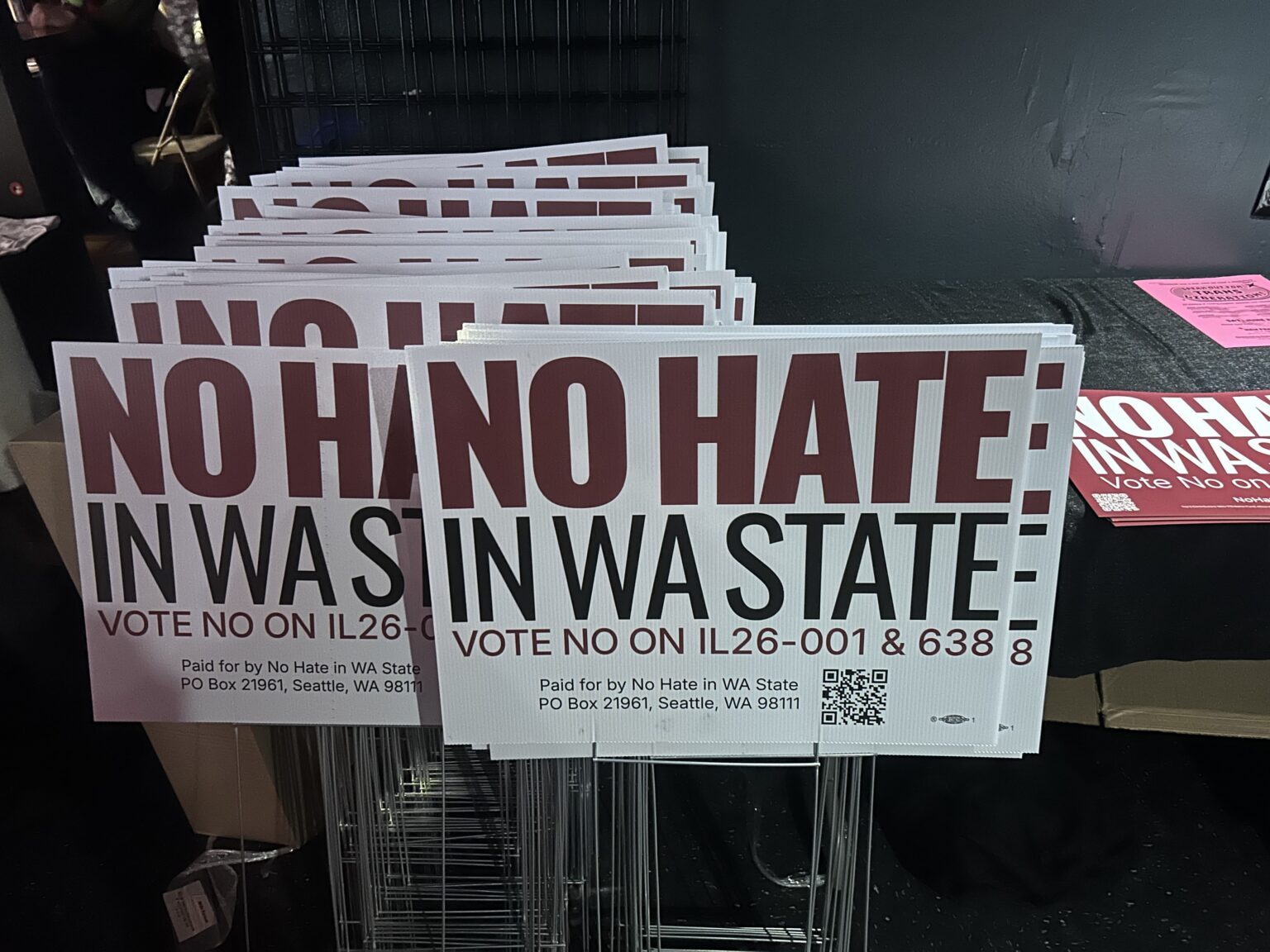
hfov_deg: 67.3
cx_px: 635
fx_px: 954
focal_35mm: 26
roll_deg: +1.9
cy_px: 476
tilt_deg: -30.3
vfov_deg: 53.1
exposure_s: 1/20
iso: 1000
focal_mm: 5.7
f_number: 1.5
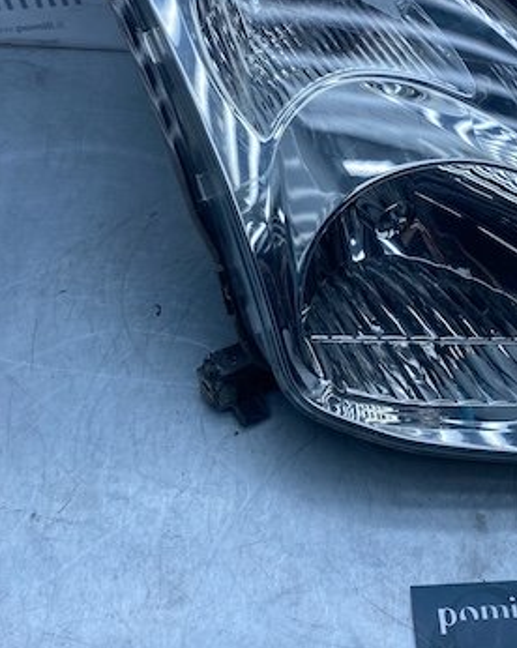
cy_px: 184
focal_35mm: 47
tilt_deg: -49.8
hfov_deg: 31.7
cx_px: 356
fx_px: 901
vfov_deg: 38.8
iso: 32
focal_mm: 4.25
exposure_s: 1/1272
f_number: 1.8
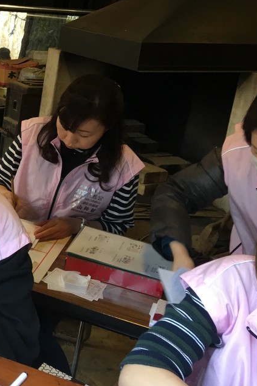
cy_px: 154
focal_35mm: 57
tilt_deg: -18.5
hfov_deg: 21.2
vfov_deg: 34.9
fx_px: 611
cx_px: -89
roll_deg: -5.0
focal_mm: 4.15
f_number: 2.2
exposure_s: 1/15
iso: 25
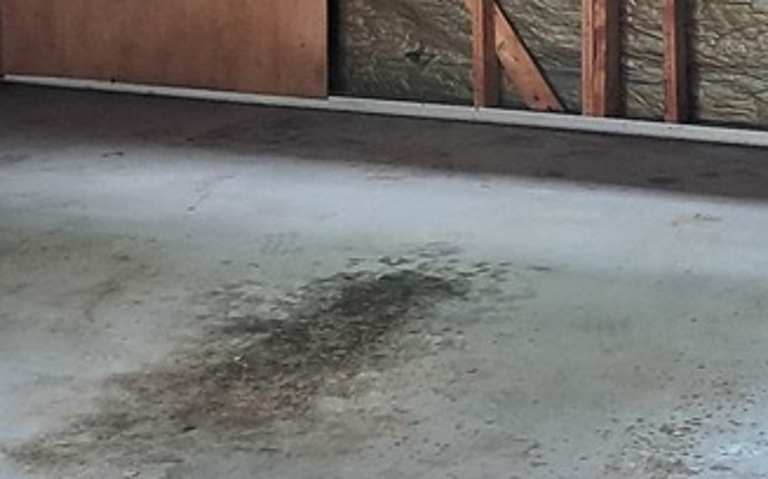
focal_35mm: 126
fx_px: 2636
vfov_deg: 10.2
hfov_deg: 16.5
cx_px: 559
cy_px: -92
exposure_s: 1/50
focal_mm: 4
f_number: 1.8
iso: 400
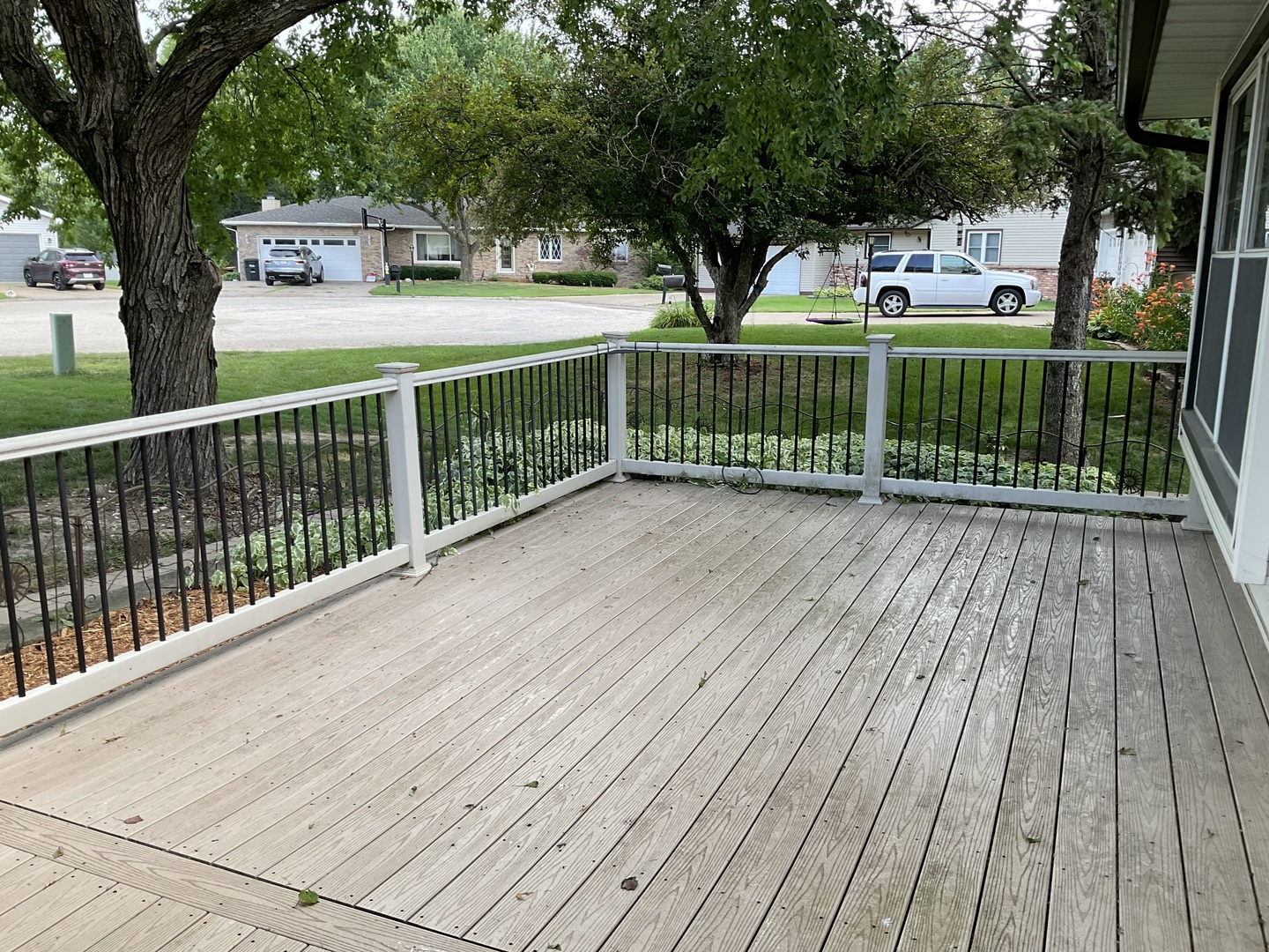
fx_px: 1063
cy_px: 476
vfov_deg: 48.2
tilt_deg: -12.0
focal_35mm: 29
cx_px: 634
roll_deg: -1.1
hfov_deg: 61.7
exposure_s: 1/120
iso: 25
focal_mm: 3
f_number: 1.8
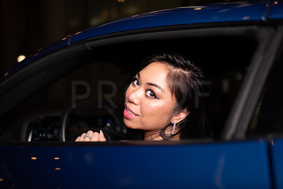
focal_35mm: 35
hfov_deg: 54.4
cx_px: 142
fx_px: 275
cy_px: 94
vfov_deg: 37.9
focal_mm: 35
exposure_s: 1/640
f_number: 1.4
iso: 500
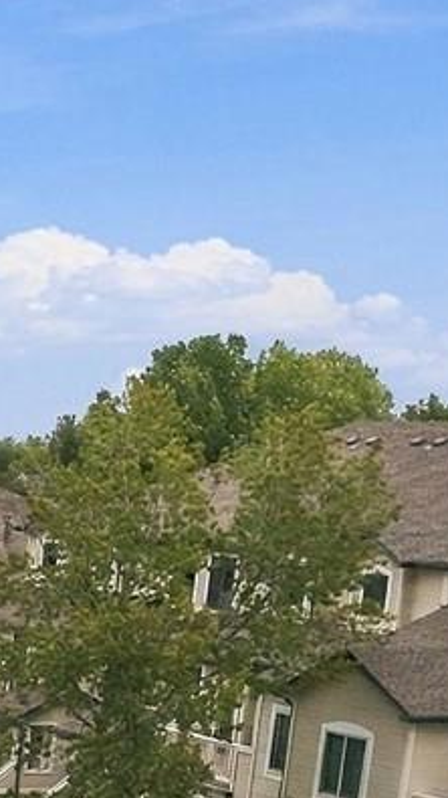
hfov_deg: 9.0
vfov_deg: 19.2
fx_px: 2240
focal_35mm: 106
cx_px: -944
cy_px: 915
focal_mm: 8.7
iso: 180
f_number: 1.8
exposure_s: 1/6400
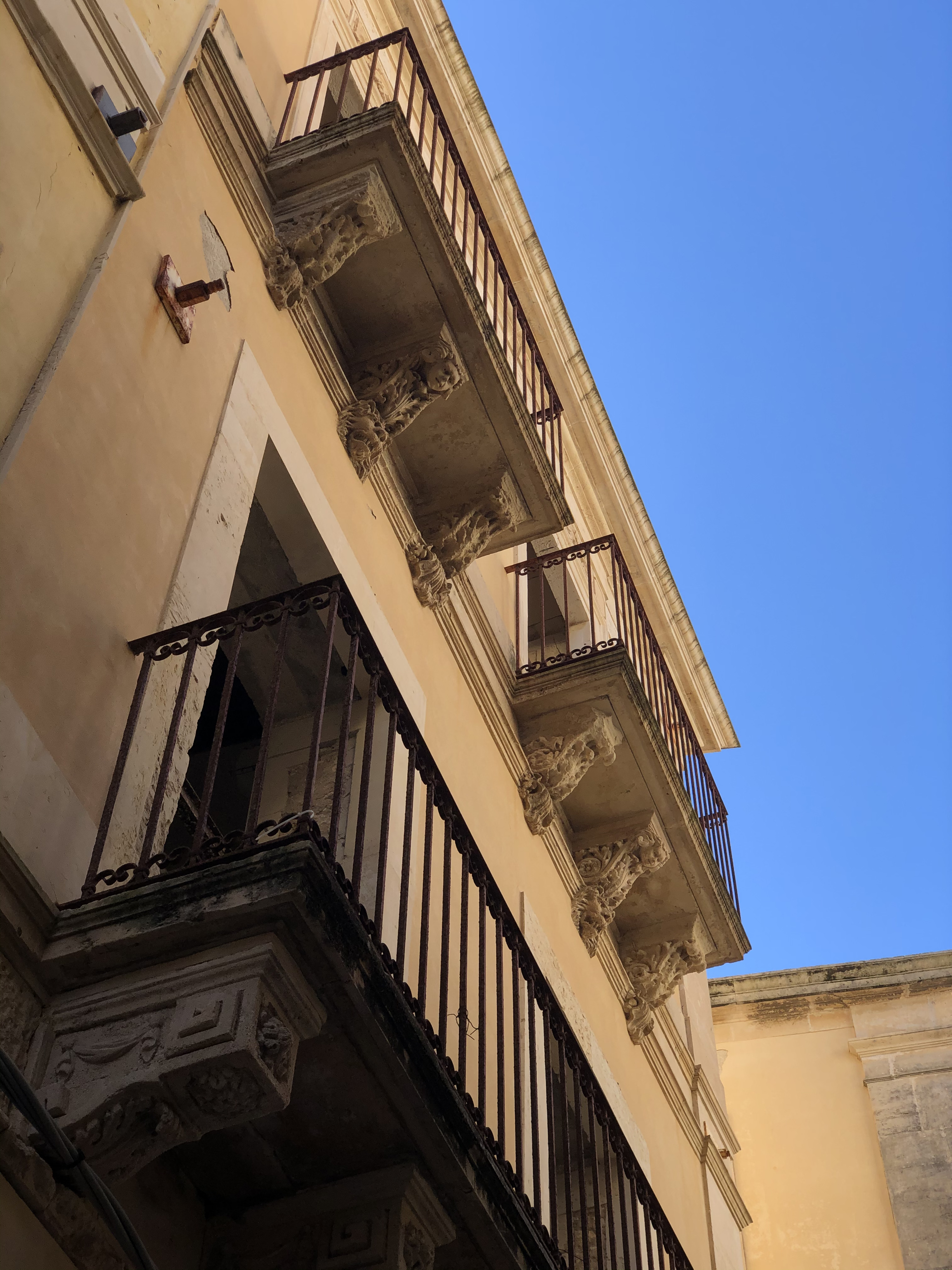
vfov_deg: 36.8
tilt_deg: +55.7
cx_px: 476
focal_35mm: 52
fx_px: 1907
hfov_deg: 28.0
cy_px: 635
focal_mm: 6
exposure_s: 1/256
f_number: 2.4
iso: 16
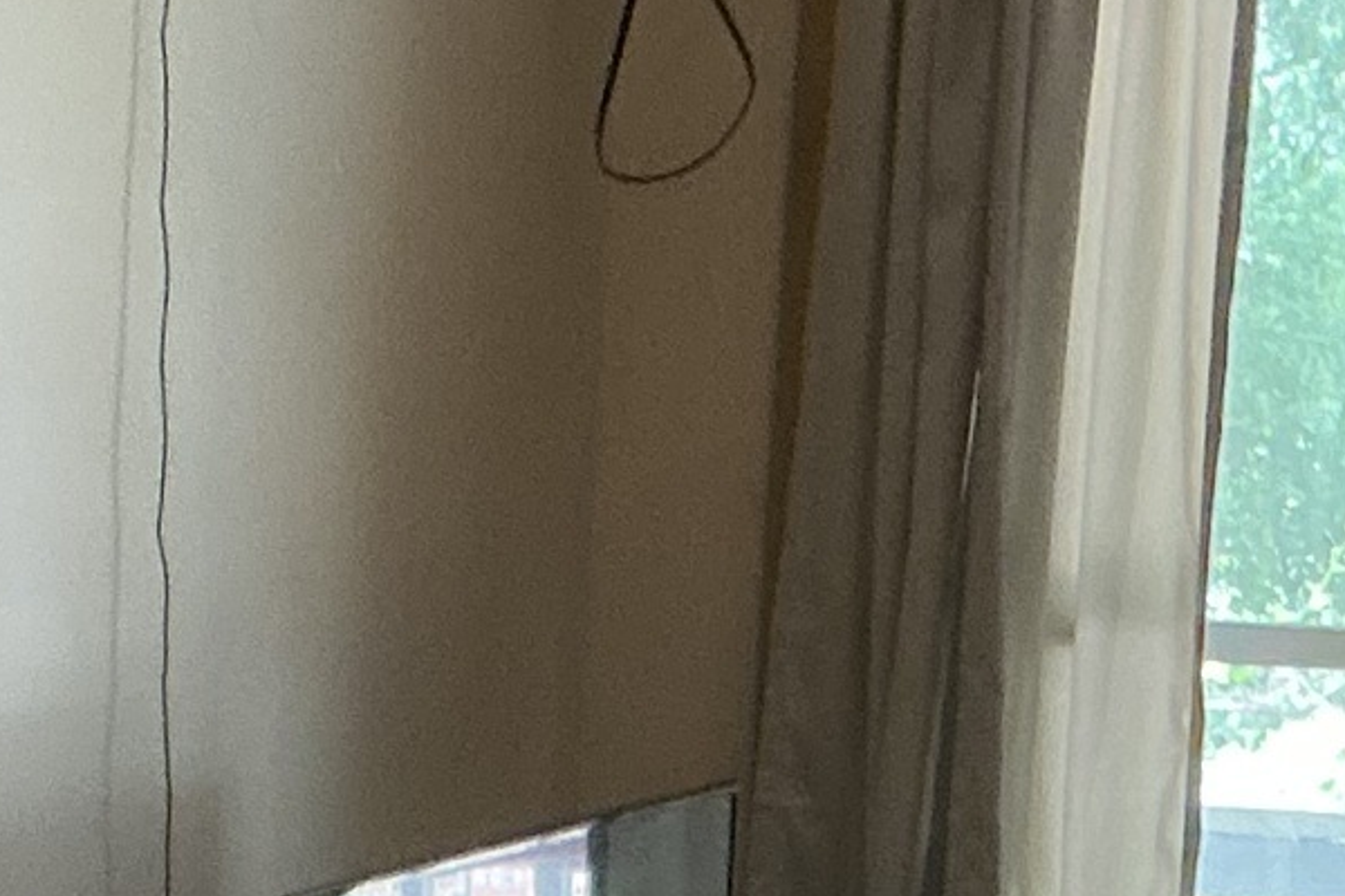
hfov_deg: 13.5
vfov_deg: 8.9
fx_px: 5566
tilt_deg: -13.2
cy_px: 1492
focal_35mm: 149
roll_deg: -0.7
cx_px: -105
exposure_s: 1/60
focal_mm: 3
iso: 160
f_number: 1.8
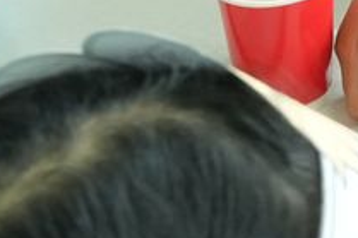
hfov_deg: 8.6
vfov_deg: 5.8
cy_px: -360
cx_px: 725
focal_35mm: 226
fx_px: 2246
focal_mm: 28
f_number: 6.3
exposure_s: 1/60
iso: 2500
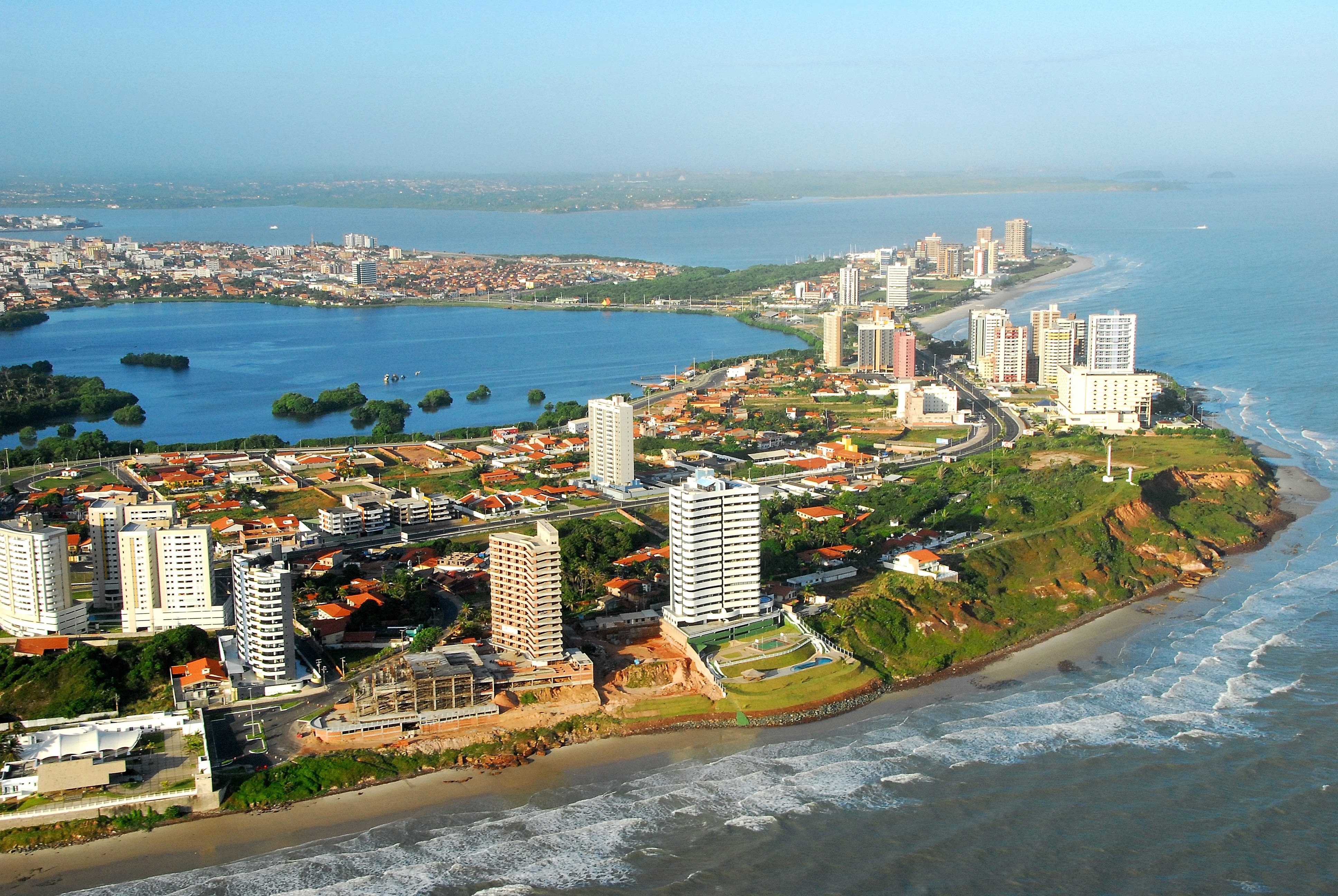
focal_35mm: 44
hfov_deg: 44.9
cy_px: 448
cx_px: 669
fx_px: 1619
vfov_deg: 30.9
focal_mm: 29
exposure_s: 1/125
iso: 500
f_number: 18
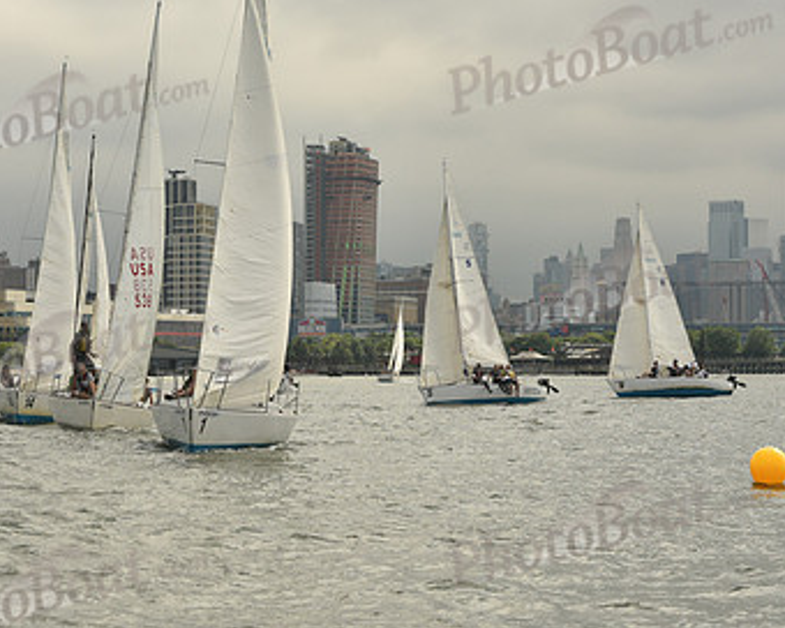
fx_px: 2602
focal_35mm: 112
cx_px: 330
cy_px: 207
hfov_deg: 17.1
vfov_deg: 13.7
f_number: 9
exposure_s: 1/1250
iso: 320
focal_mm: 70
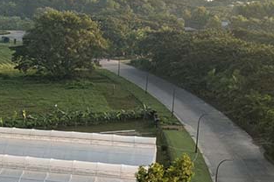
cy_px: 146
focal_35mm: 86
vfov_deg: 15.7
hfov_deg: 22.5
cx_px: -19
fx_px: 654
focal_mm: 10.26
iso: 200
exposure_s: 1/160
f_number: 6.3
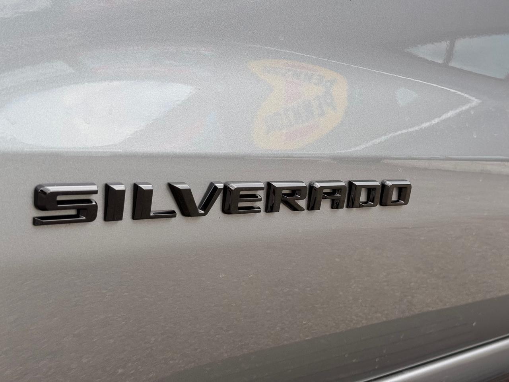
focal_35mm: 48
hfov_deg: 39.7
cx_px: 254
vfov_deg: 30.3
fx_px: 706
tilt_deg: +2.2
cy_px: 191
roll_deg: +0.1
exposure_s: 1/1167
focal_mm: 6.76
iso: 64
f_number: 1.78
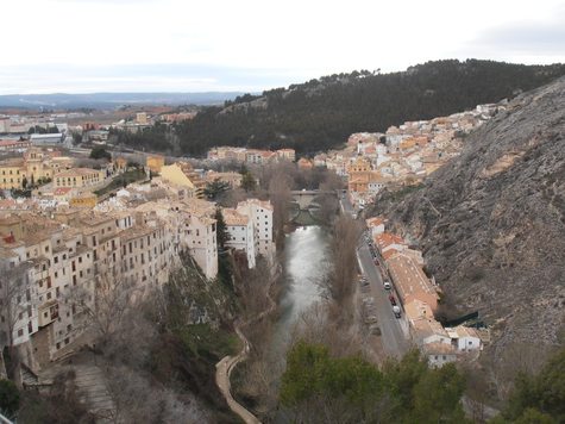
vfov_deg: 32.9
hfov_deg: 43.0
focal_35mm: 44
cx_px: 282
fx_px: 718
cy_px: 212
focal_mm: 7.87
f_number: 4.2
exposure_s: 1/100
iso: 80
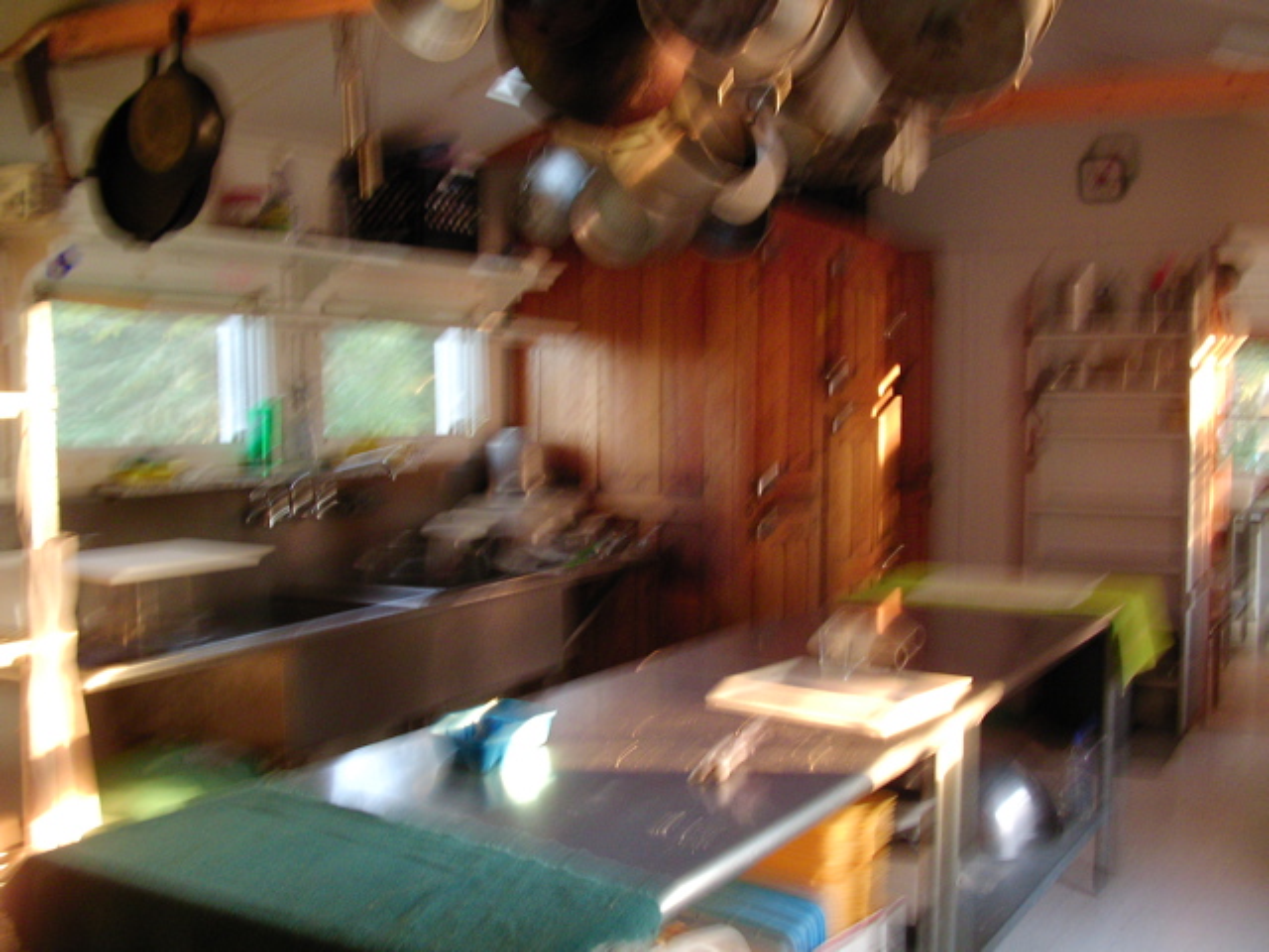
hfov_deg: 49.0
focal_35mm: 38
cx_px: 634
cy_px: 476
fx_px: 1393
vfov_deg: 37.7
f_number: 3.5
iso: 100
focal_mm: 5.8
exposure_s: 1/4
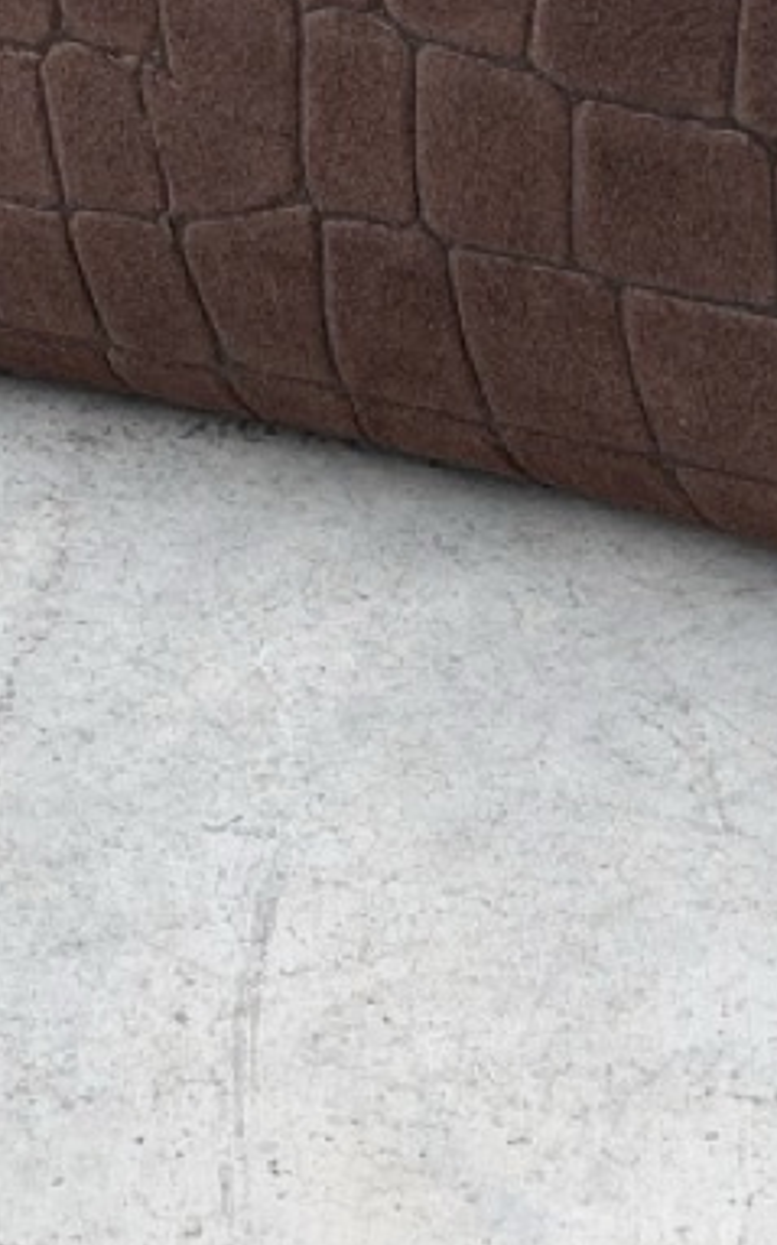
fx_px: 5766
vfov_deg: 11.6
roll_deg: -0.6
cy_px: -816
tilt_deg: -23.9
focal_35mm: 170
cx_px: 767
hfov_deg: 7.7
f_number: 1.78
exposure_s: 1/91
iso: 100
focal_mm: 6.76
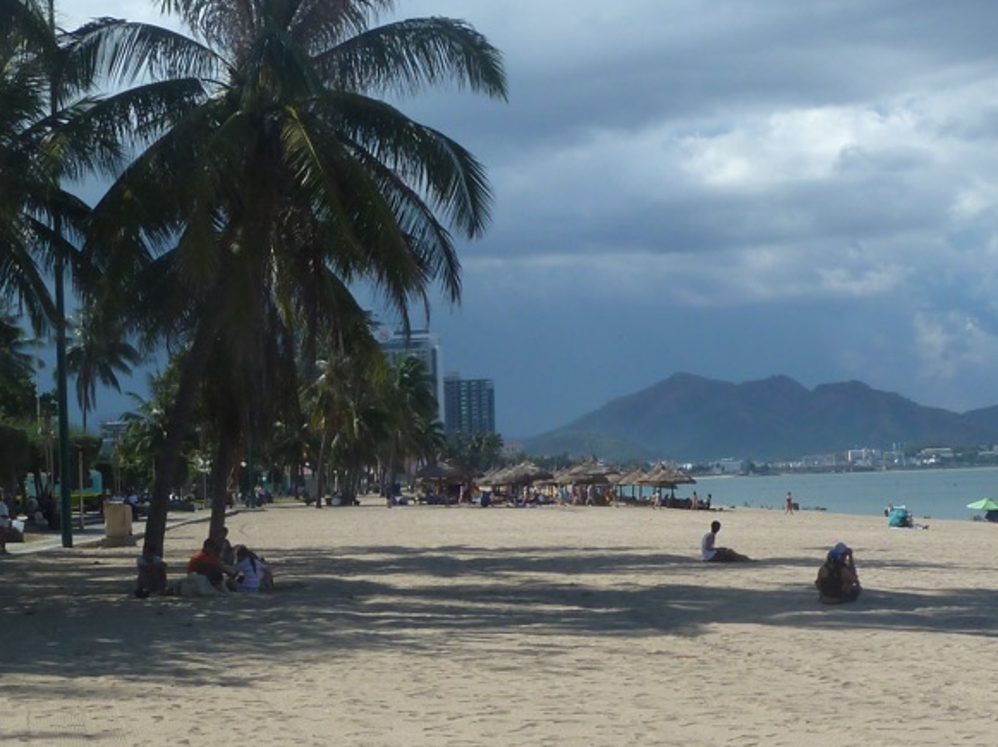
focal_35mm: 62
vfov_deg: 23.4
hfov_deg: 31.1
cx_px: 399
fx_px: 1786
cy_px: 553
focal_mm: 5
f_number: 5.6
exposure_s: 1/500
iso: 80
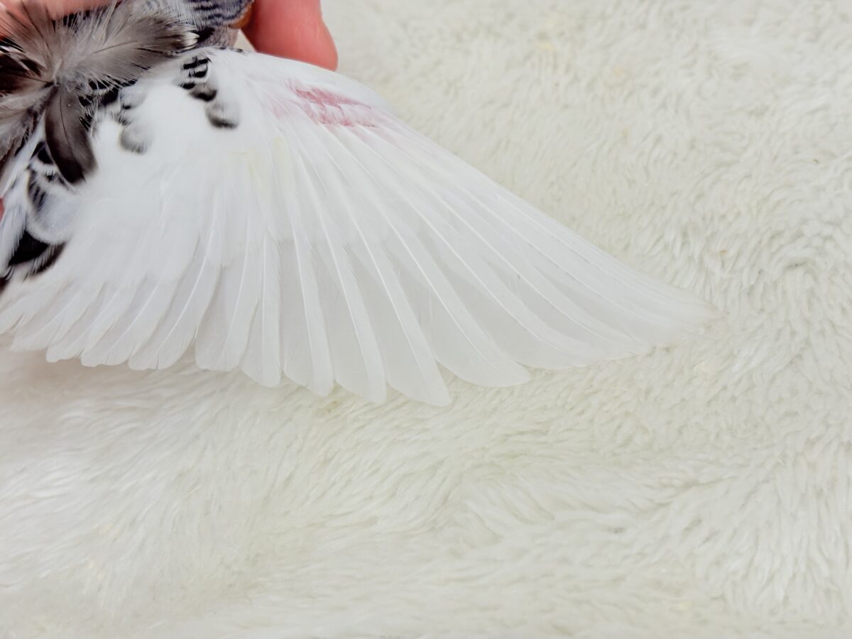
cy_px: 320
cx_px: 426
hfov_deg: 36.8
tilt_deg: -47.8
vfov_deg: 28.0
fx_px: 1280
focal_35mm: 52
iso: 80
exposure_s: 1/173
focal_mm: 5.96
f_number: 1.6
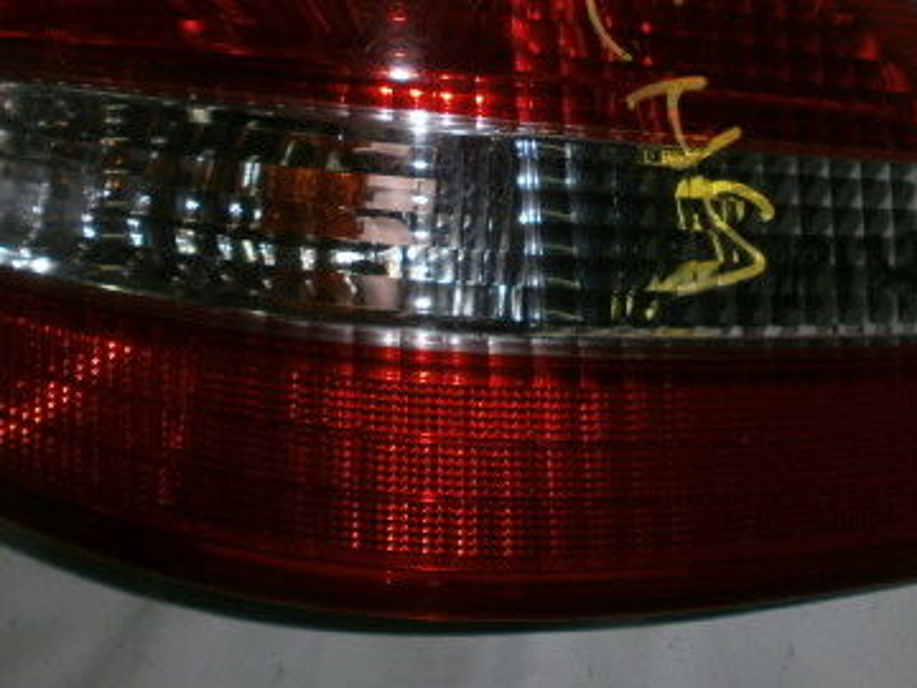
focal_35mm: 48
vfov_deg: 29.5
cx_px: 489
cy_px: 122
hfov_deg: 39.6
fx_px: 1272
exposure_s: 1/30
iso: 125
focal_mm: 4.8
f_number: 2.9
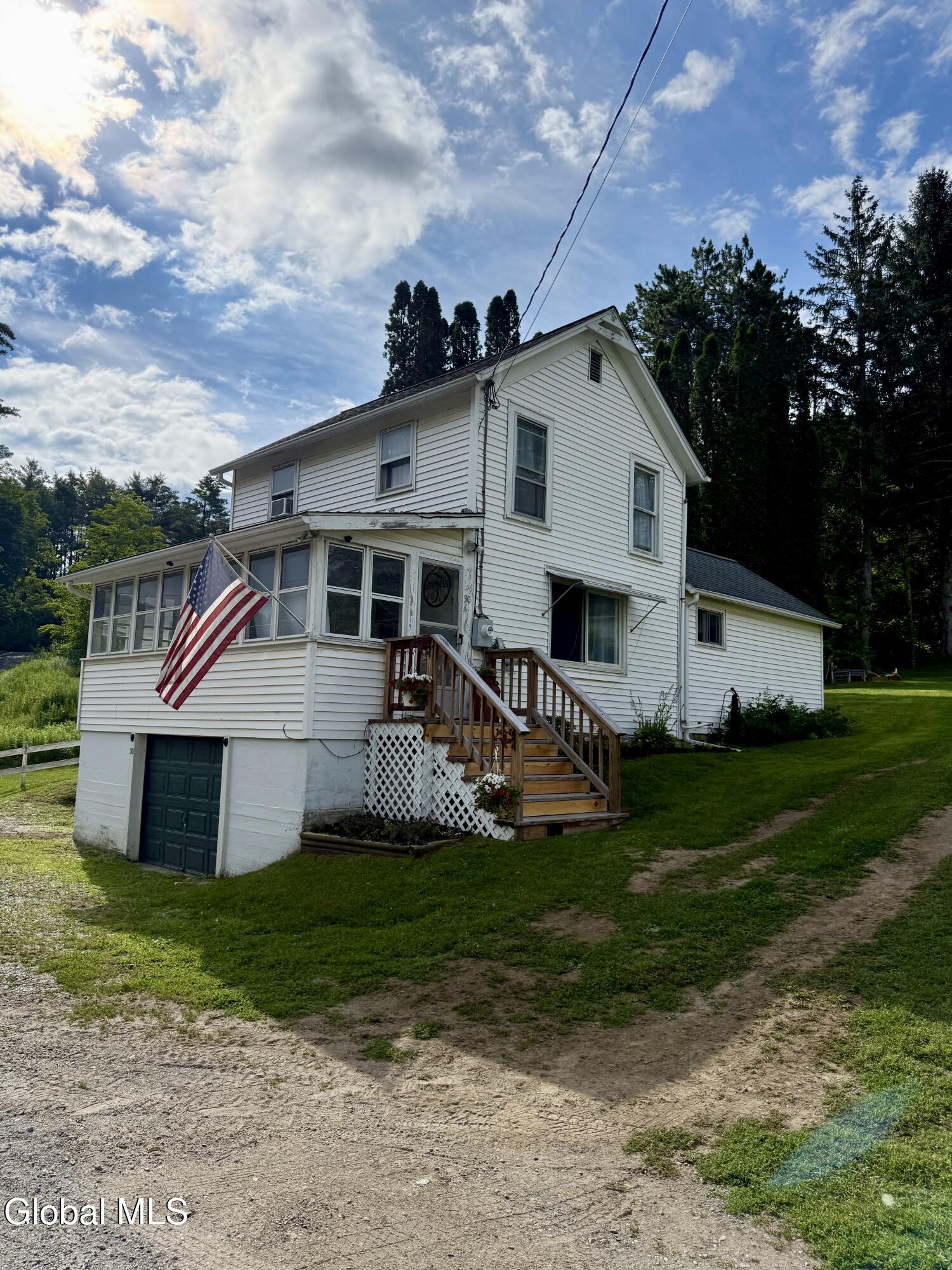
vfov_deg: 71.6
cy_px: 635
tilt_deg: +7.5
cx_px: 476
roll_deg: -1.5
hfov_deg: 56.8
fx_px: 880
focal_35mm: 24
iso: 125
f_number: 1.78
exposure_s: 1/11905
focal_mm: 6.76
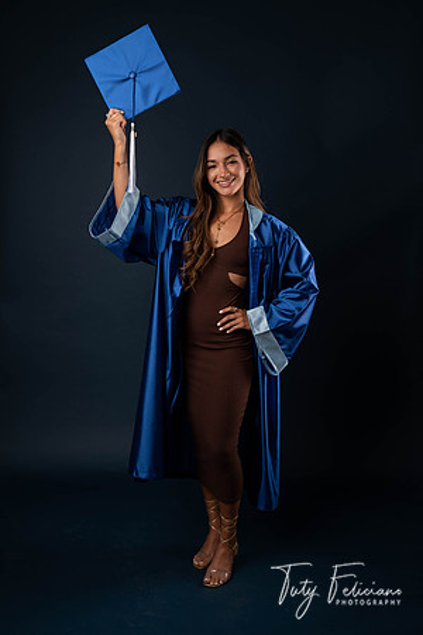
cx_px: 212
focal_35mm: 43
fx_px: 758
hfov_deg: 31.2
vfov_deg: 45.4
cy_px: 318
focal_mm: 43
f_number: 5.6
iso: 200
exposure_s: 1/100
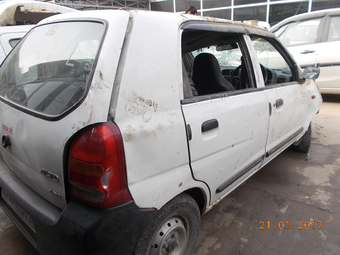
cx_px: 170
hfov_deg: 67.3
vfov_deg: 53.1
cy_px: 128
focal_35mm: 26
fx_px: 255
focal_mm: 4.6
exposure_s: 1/200
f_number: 3.2
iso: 80
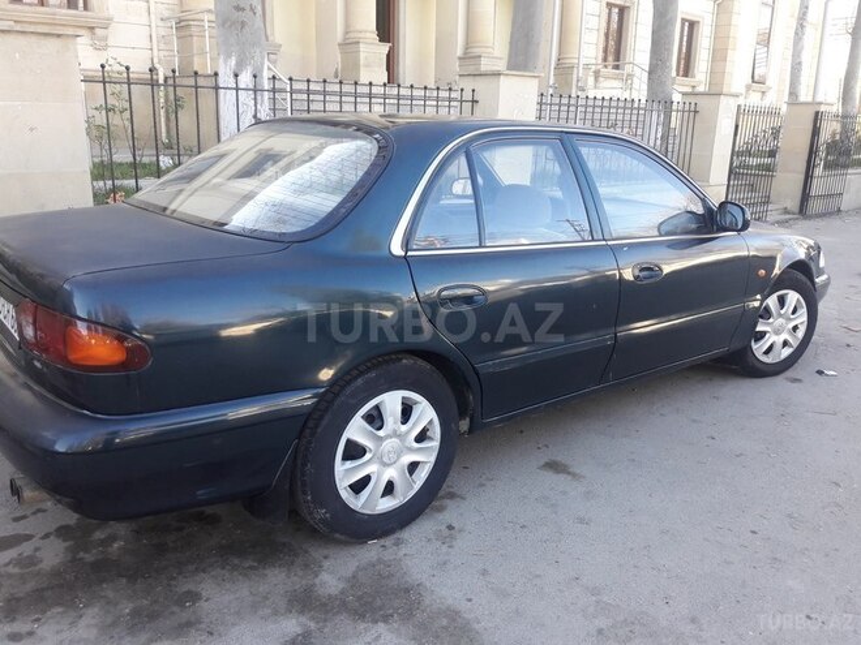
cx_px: 430
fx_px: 696
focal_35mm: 28
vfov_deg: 49.7
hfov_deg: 63.4
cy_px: 322
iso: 50
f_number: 1.9
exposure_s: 1/100
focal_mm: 3.7
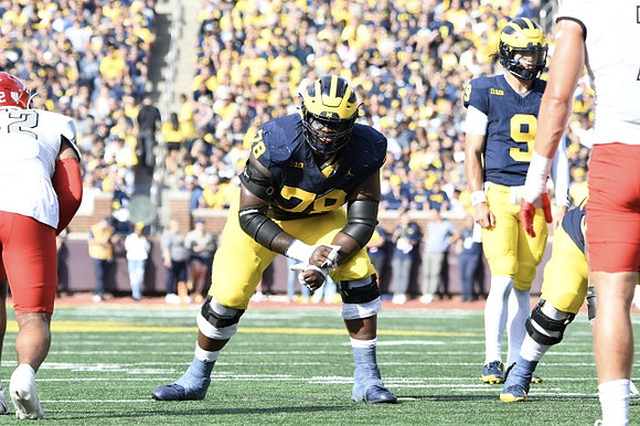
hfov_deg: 6.9
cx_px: 320
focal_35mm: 300
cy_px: 213
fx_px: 5330
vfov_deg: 4.6
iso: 500
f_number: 5.6
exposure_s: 1/1000
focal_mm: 200
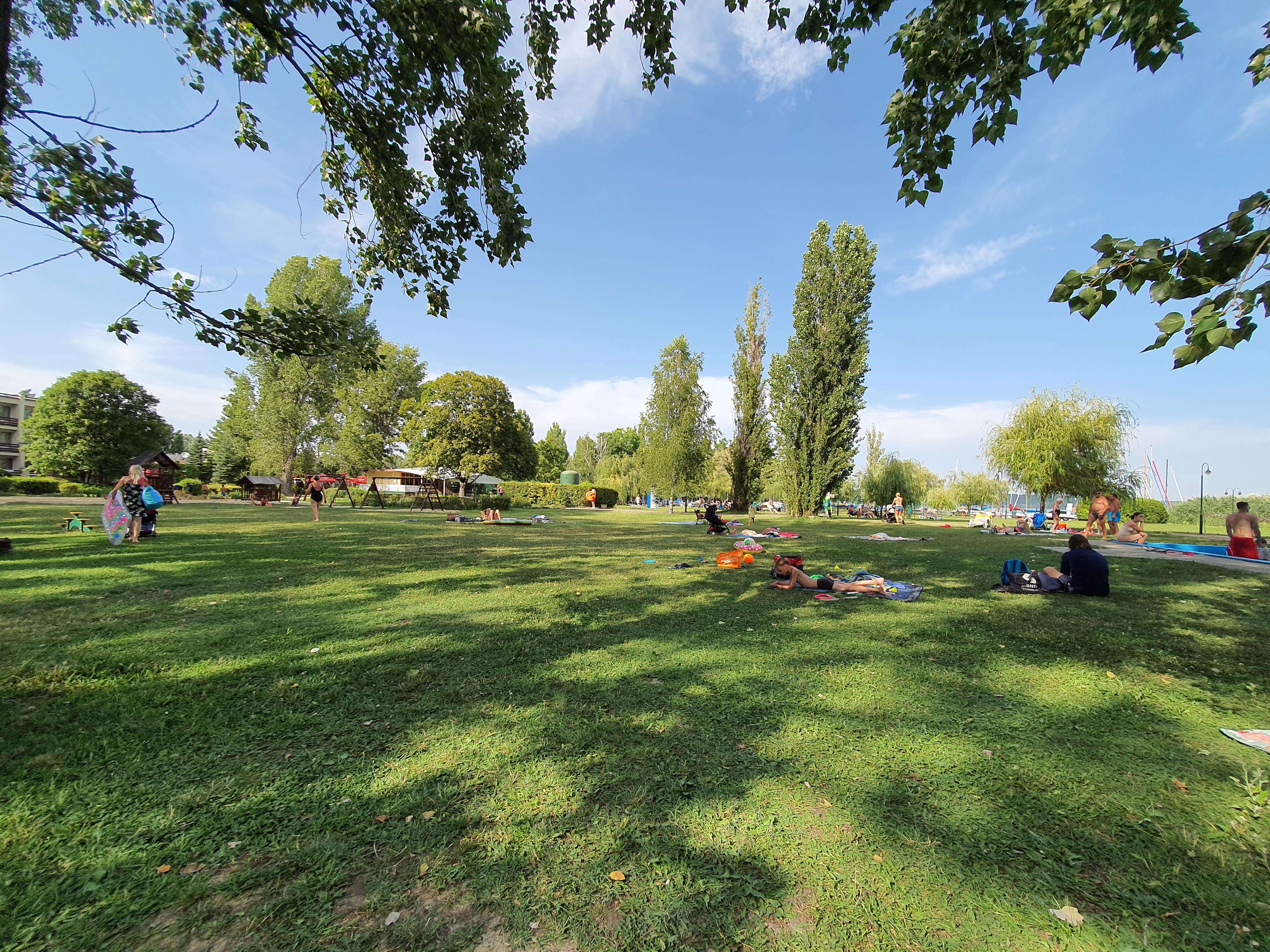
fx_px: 477
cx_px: 635
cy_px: 476
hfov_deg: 106.2
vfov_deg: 89.9
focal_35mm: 13
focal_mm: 1.8
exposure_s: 1/574
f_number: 2.2
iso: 50
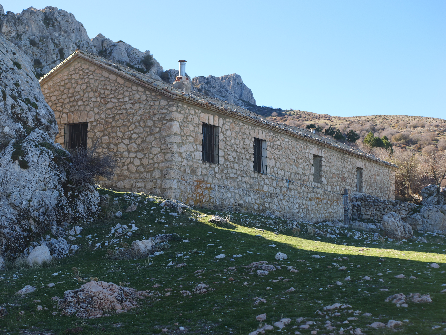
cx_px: 223
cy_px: 168
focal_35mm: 50
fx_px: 644
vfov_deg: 29.1
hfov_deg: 38.2
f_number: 3.2
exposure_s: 1/400
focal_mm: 25
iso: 100
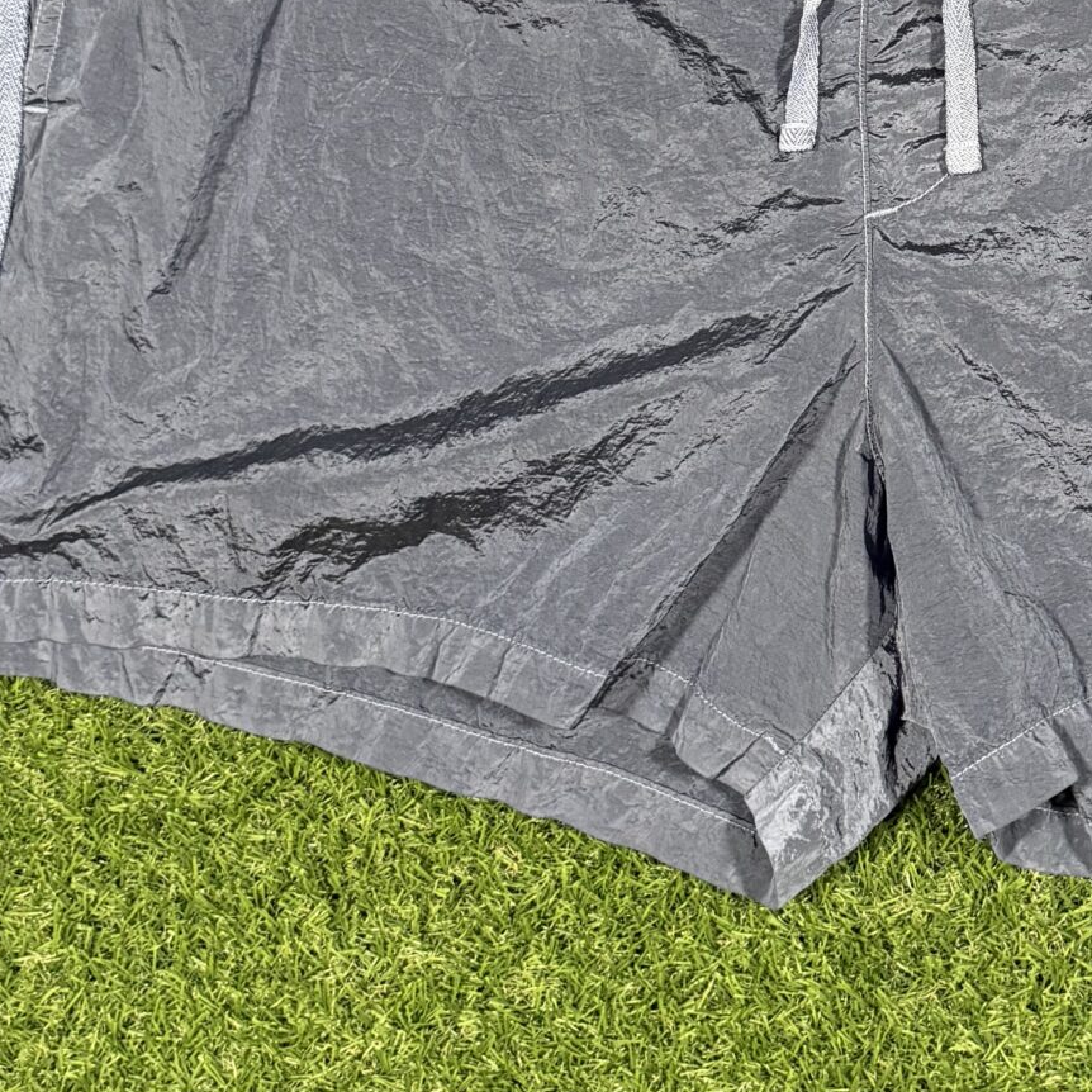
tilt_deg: -85.4
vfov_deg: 26.1
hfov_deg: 26.7
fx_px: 2248
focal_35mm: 63
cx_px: 902
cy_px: 48
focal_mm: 6.76
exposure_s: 1/60
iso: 500
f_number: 1.78
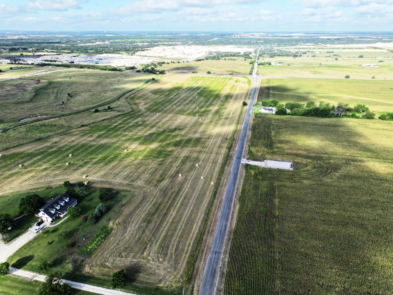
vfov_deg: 56.8
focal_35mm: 24
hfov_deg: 71.6
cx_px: 196
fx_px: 272
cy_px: 148
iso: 120
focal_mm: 12.29
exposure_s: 1/1600
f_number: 2.8
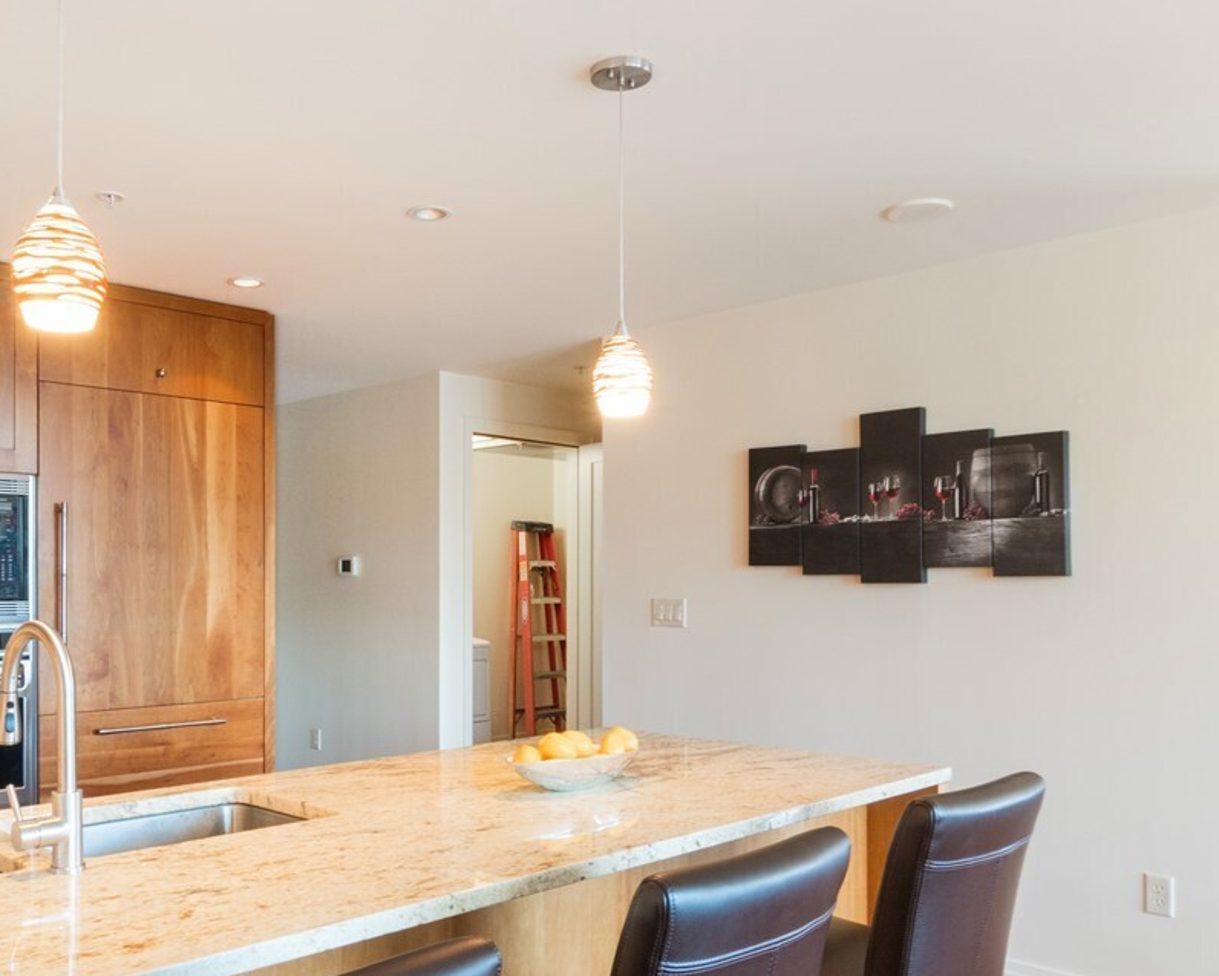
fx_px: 1082
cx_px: 460
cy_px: 595
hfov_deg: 58.1
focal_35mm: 30
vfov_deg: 48.2
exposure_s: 1/3
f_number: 11
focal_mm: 10
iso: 250
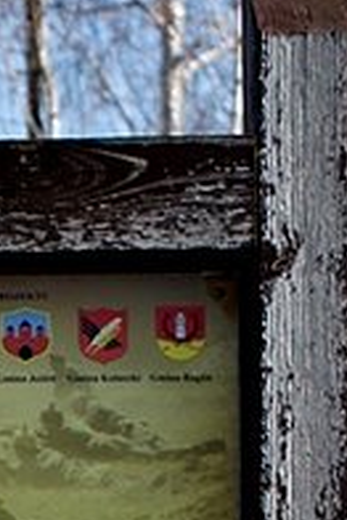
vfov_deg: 10.2
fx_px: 2785
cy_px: 881
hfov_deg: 6.9
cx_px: -289
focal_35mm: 193
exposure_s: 1/500
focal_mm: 28
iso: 100
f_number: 5.6
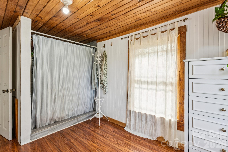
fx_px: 103
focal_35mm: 16
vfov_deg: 73.1
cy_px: 76
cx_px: 114
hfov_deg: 96.0
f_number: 10
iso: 100
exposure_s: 1/6
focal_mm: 16.2
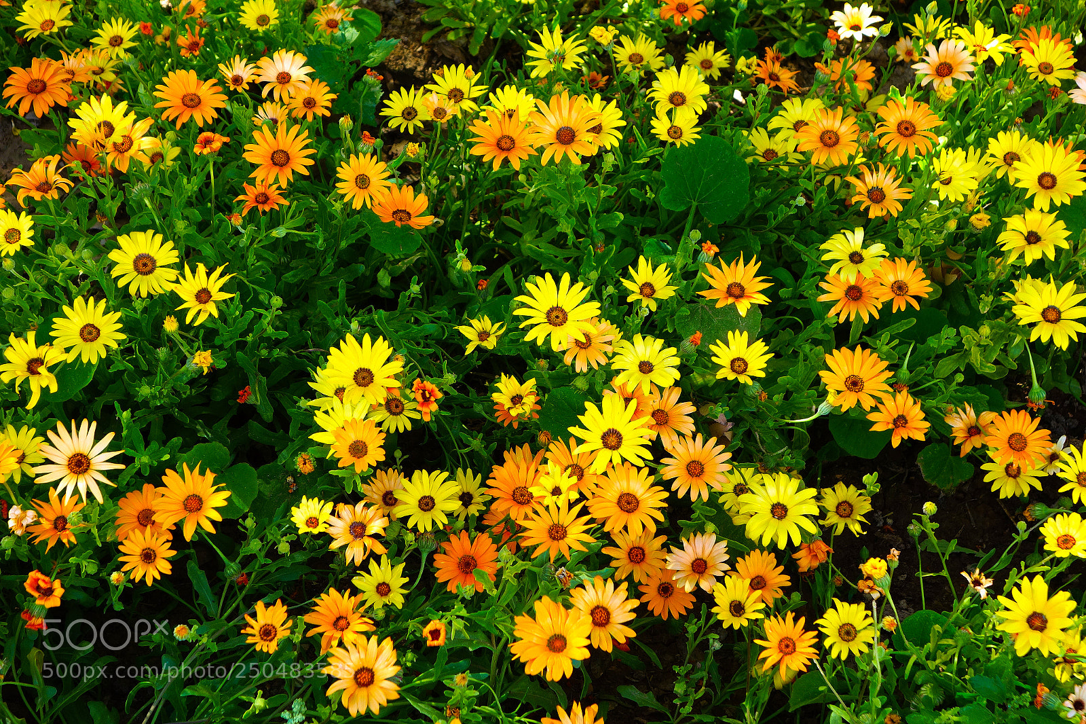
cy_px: 362
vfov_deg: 24.2
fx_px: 1689
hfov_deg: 35.6
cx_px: 543
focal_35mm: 56
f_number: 5
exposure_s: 1/100
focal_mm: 20.85
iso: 100
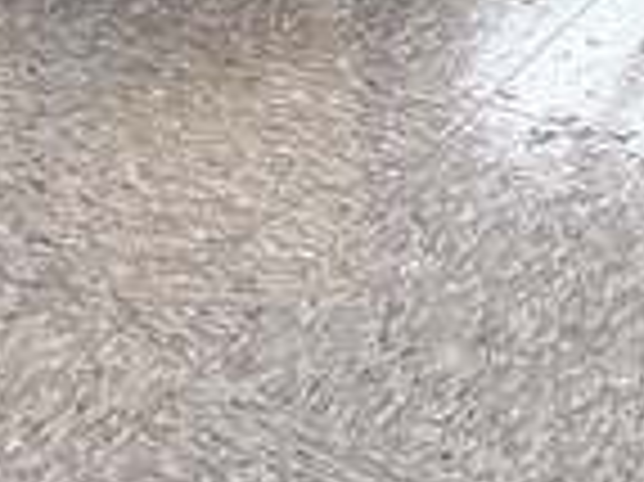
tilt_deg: -12.3
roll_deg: +1.1
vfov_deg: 7.4
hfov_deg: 11.5
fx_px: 3197
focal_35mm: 172
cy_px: -1068
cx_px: 405
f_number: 1.78
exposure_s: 1/60
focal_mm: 6.76
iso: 160
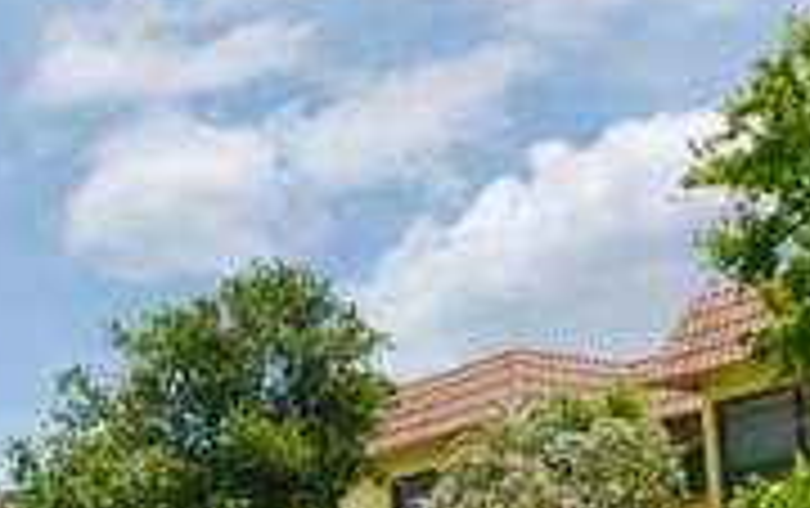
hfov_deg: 24.9
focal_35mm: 79
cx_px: 0
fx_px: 1746
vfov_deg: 15.9
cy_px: 632
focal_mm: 3.99
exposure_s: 1/4367
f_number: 1.8
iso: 20
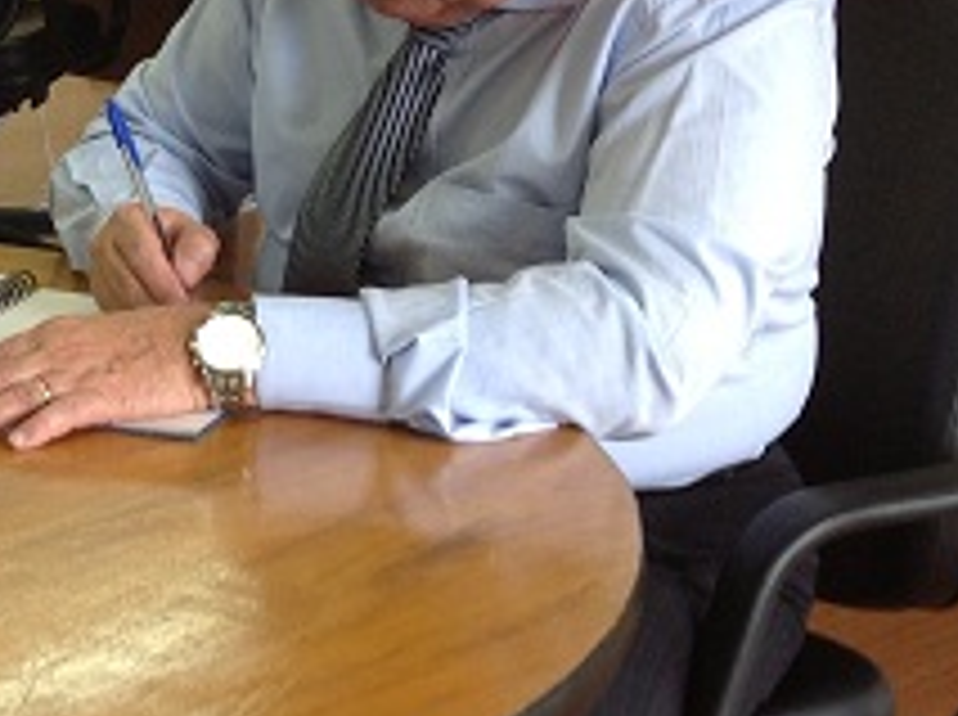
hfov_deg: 17.7
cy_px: 396
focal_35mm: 105
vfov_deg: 14.1
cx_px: -238
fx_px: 2901
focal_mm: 4.28
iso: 50
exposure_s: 1/40
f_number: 2.4
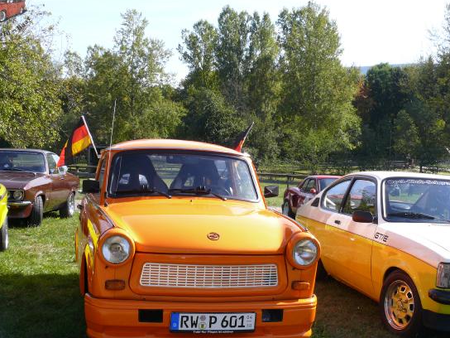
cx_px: 237
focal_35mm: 54
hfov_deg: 35.5
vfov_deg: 27.0
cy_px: 185
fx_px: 702
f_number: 5.6
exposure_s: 1/250
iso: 100
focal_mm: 8.8
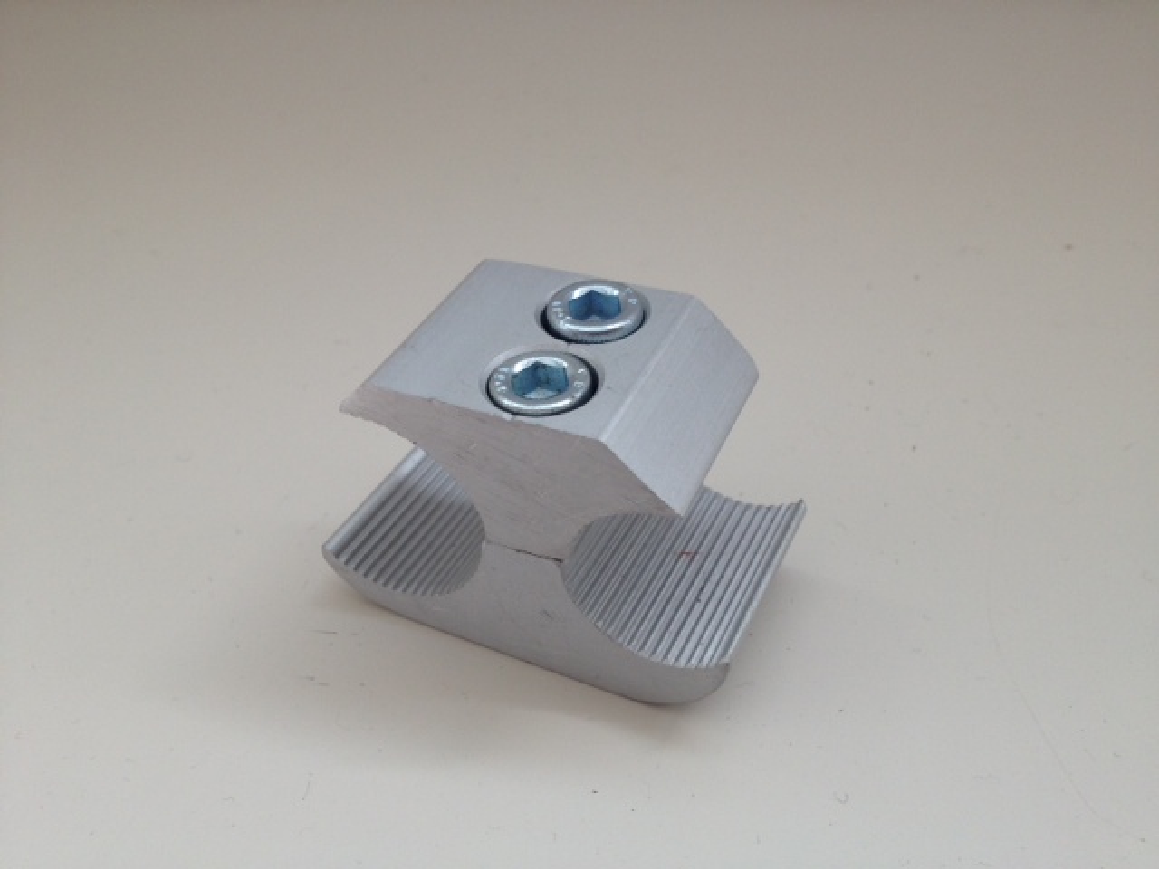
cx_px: 580
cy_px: 434
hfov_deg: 52.6
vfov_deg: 40.7
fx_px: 1172
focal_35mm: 35
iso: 64
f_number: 2.4
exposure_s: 1/182
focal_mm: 4.28
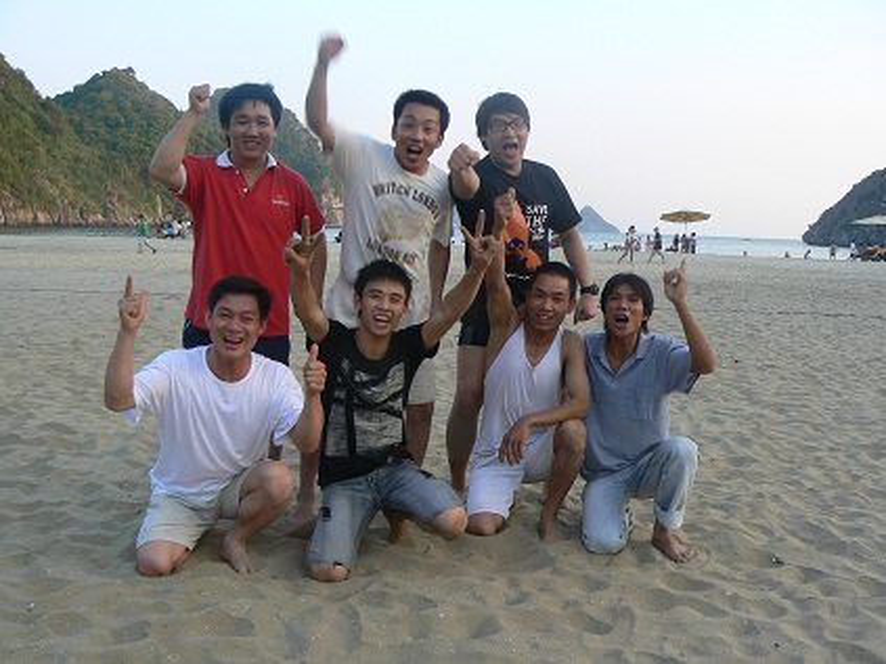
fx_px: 921
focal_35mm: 36
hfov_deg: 51.4
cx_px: 443
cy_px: 332
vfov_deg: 39.6
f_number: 4
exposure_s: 1/80
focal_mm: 6
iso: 80
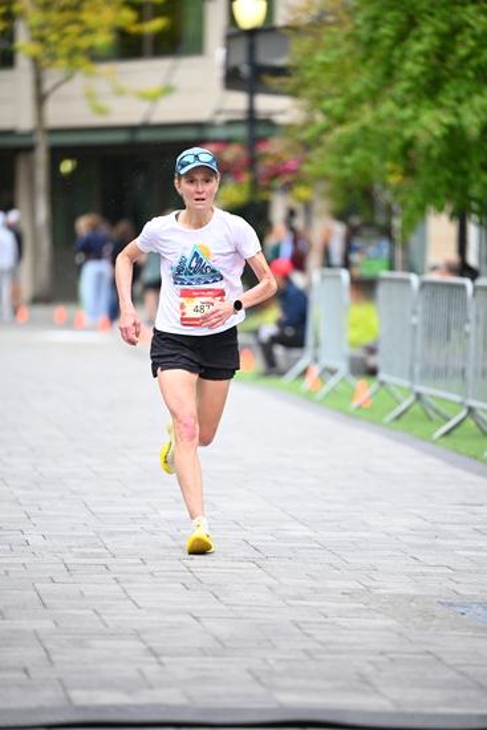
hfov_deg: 6.9
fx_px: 4055
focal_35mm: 200
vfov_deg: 10.3
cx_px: 244
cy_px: 365
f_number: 2.8
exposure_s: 1/1250
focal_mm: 200
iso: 1250
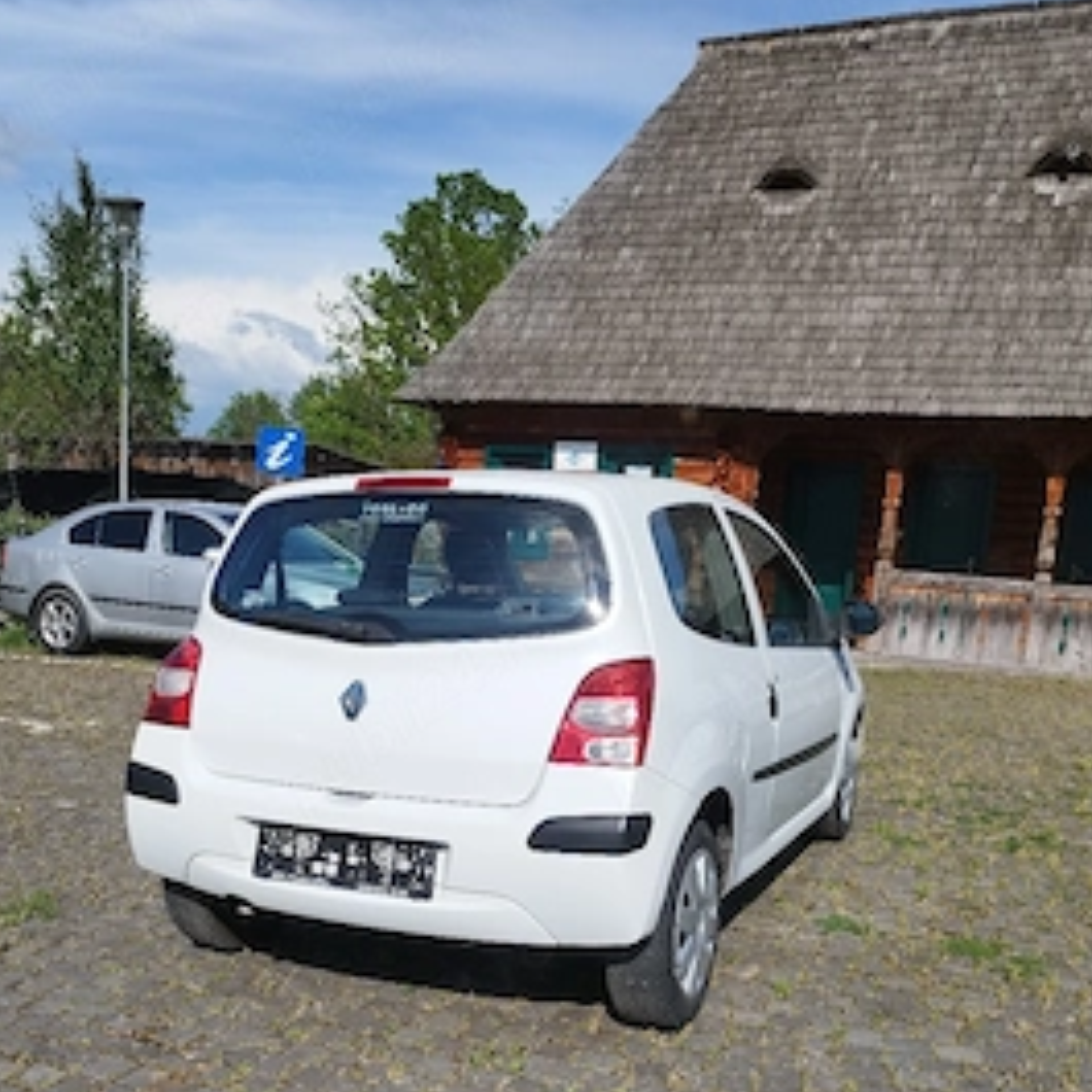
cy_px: 758
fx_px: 1142
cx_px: 503
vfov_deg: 49.9
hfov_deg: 51.1
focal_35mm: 32
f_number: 1.89
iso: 50
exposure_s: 1/1429
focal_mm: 5.89
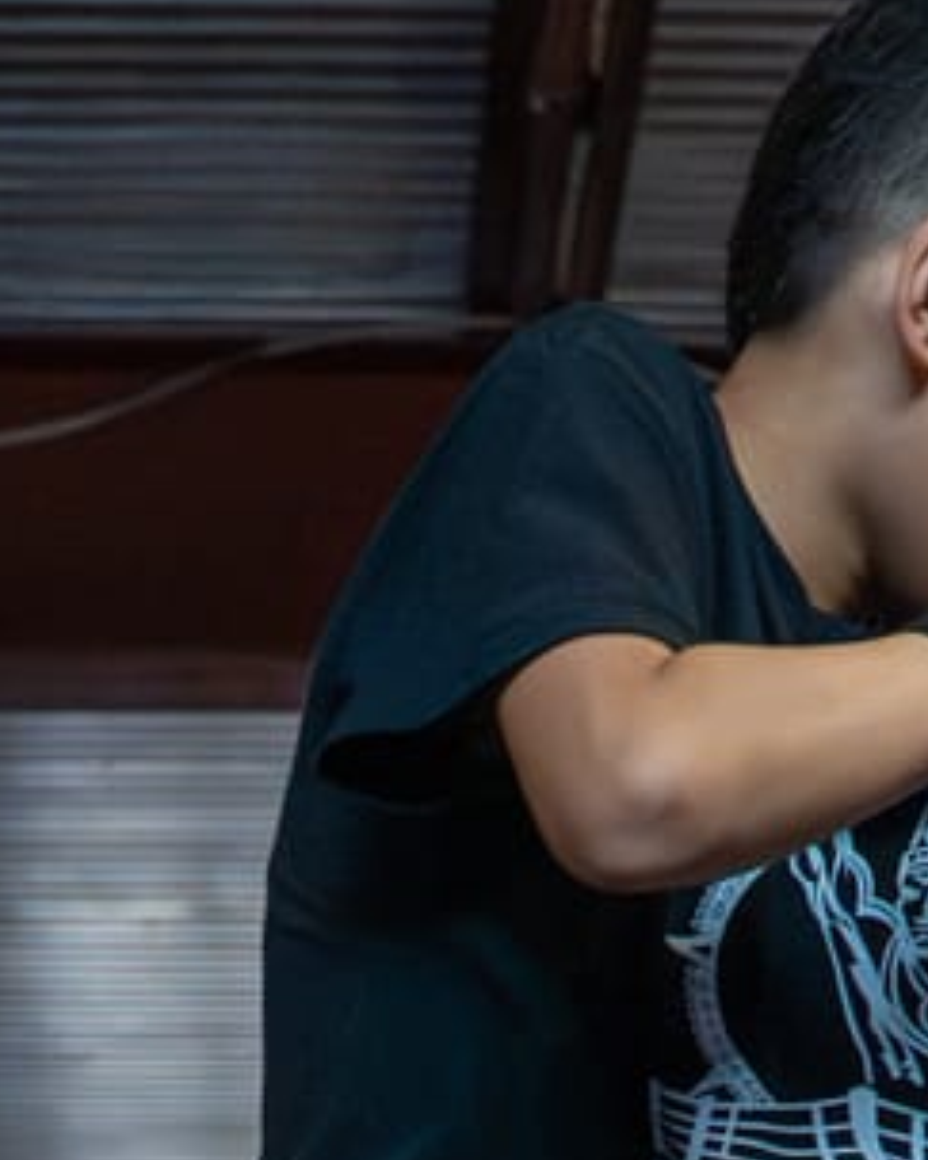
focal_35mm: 148
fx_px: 5084
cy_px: 2197
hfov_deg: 10.4
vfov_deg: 11.9
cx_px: 251
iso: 5000
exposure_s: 1/1000
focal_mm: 24
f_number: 2.8
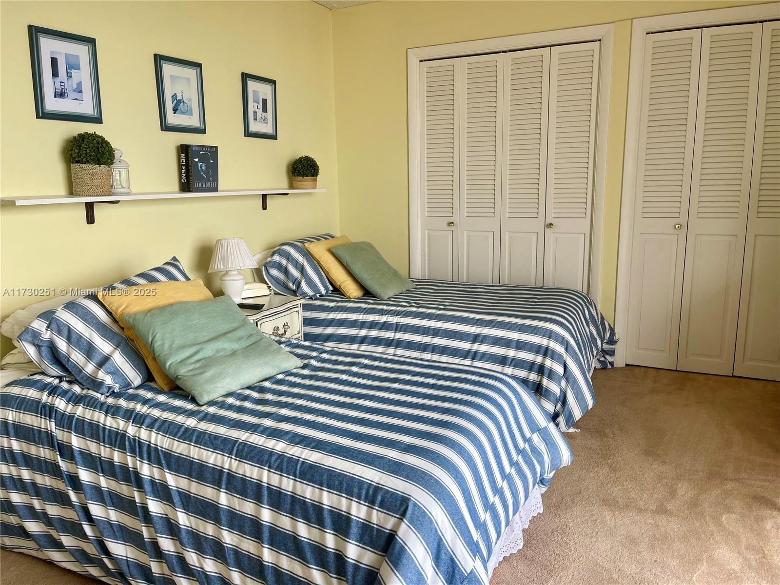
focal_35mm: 25
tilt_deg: -12.5
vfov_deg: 54.9
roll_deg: +1.4
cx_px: 390
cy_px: 292
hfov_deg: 69.4
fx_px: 563
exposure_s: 1/163
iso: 32
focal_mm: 5.1
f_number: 1.6
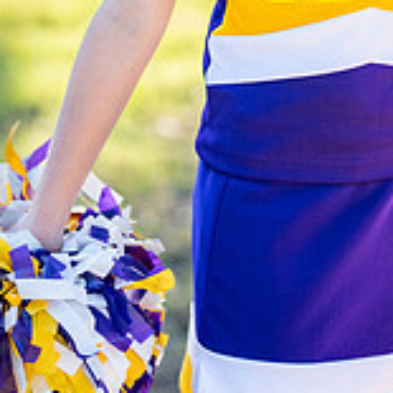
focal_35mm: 188
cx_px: 389
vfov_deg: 9.2
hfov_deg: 9.2
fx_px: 2415
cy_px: -103
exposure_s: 1/800
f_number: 1.2
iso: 250
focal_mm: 50
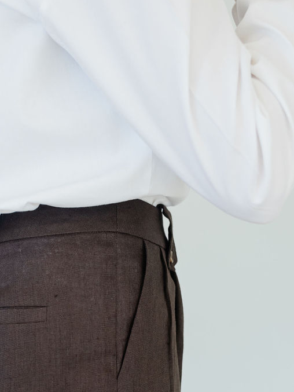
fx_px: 1234
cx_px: 46
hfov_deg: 13.5
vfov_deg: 17.7
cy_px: 364
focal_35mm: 109
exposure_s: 1/320
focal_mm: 50
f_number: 3.5
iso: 500
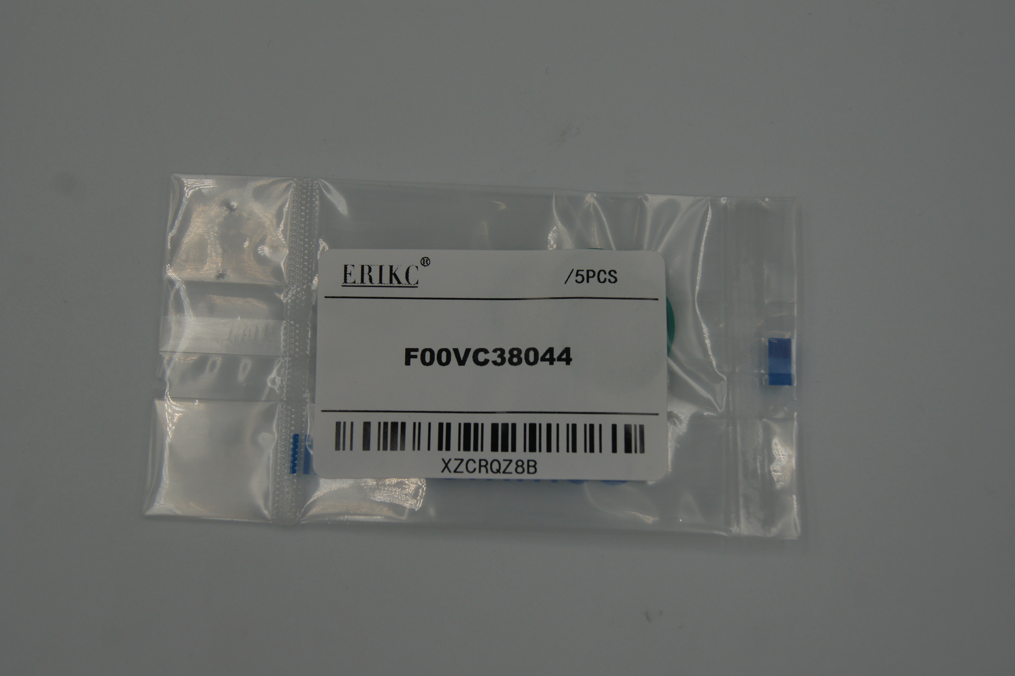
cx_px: 508
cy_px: 338
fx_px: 1479
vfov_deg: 25.7
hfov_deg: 37.9
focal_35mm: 52
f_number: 5.6
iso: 200
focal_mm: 35
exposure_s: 1/640
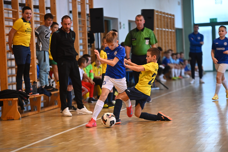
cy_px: 76
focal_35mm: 150
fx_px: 949
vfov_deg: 9.1
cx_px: 114
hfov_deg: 13.7
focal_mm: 150
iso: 3200
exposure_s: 1/640
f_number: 2.8
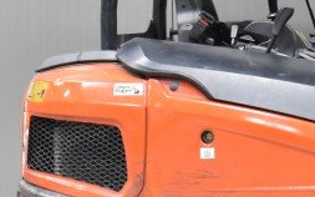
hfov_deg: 13.1
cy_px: 14
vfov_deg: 8.6
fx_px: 1308
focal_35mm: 152
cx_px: 447
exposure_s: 1/25
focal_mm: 21
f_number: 5
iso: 1600
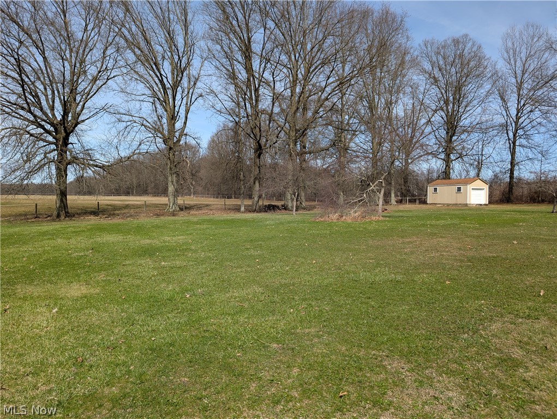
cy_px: 210
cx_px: 278
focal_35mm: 24
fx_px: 387
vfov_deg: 56.9
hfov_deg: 71.5
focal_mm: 6.9
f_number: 1.68
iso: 19
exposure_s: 1/1095
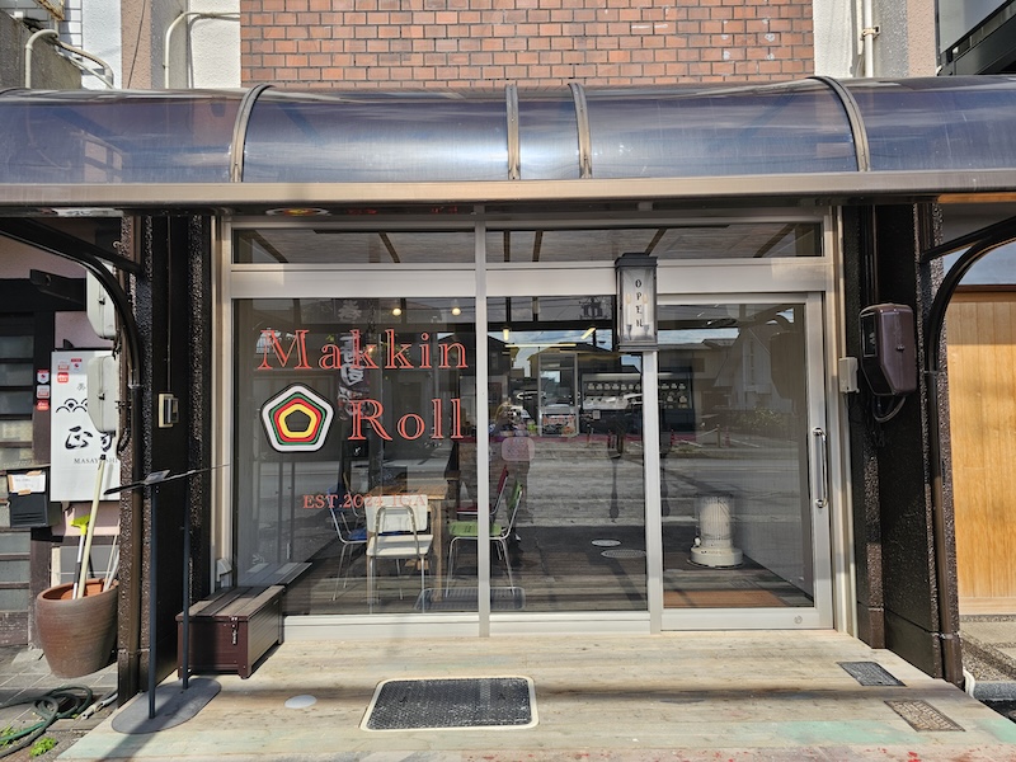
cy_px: 381
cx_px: 508
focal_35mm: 23
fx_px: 675
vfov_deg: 58.9
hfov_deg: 73.9
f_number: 1.7
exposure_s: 1/514
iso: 10
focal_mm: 6.3
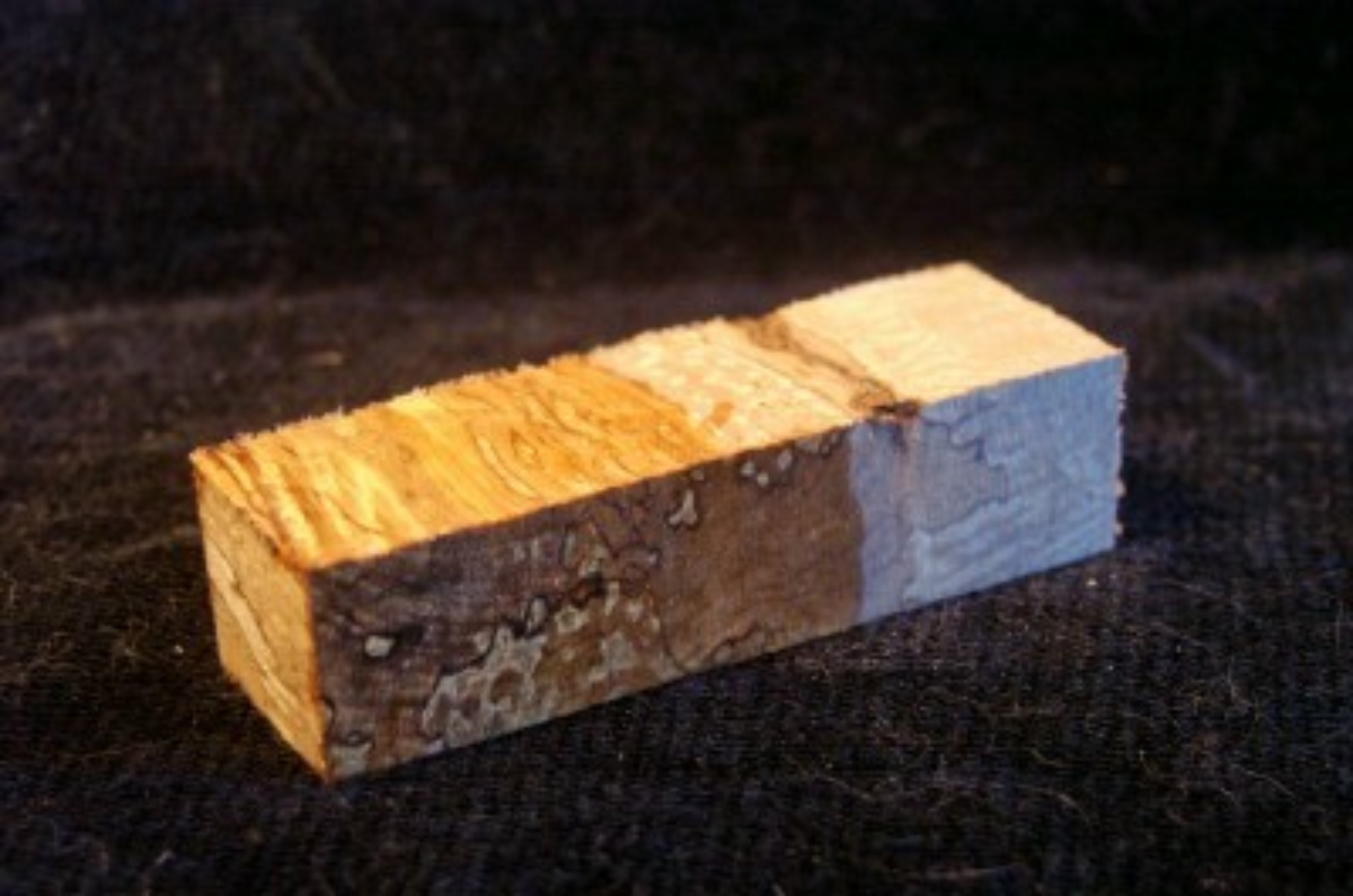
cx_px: 676
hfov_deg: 27.0
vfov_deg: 18.1
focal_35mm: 75
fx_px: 2813
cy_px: 448
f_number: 5
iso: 800
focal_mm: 50
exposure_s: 1/60
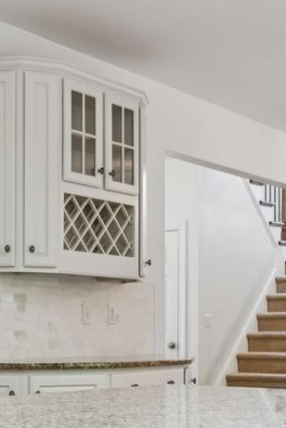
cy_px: 333
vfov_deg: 26.8
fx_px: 882
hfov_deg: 18.0
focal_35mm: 74
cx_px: -3
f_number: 13
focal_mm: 16.7
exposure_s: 1.6
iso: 100
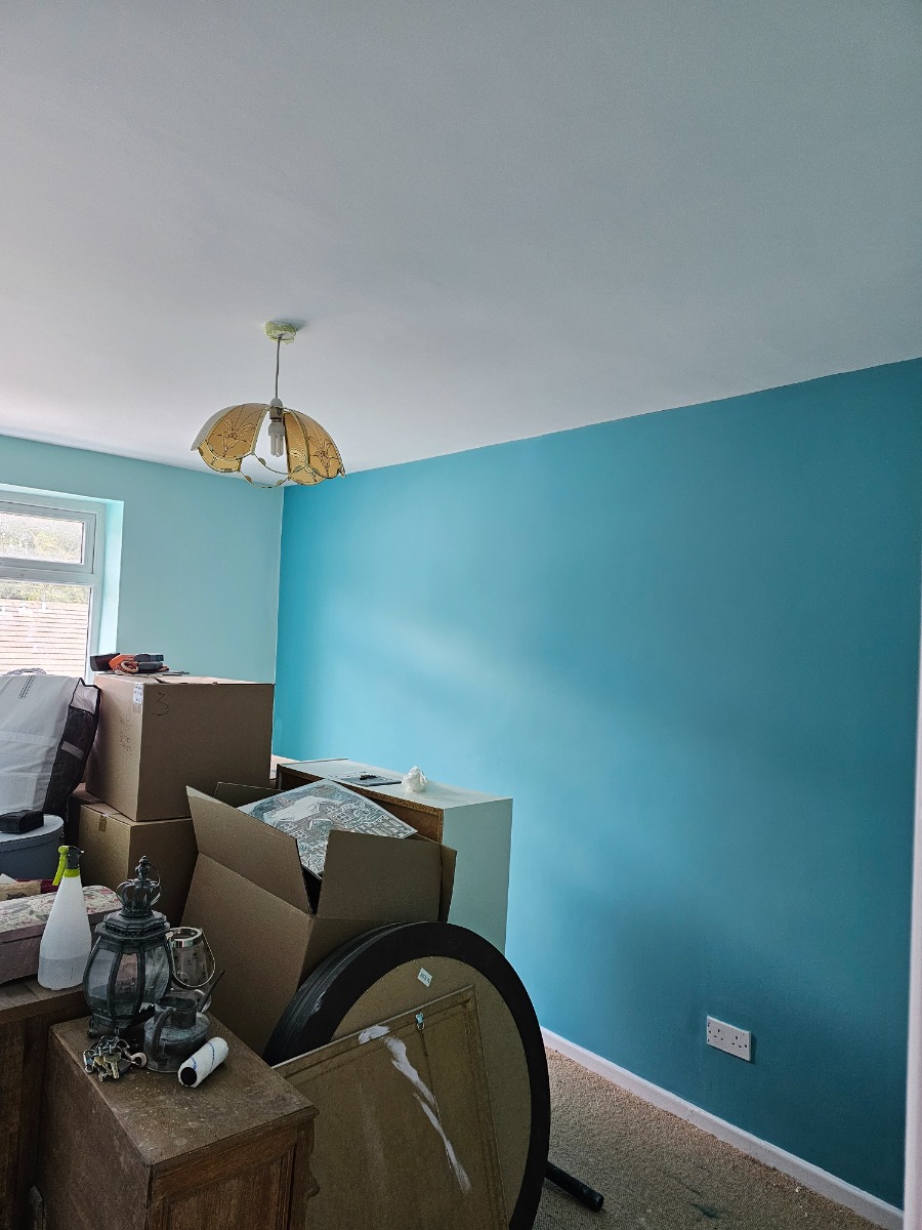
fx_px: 817
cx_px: 461
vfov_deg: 73.9
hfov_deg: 58.9
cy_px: 615
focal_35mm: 23
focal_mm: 6.3
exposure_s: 1/142
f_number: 1.7
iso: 320
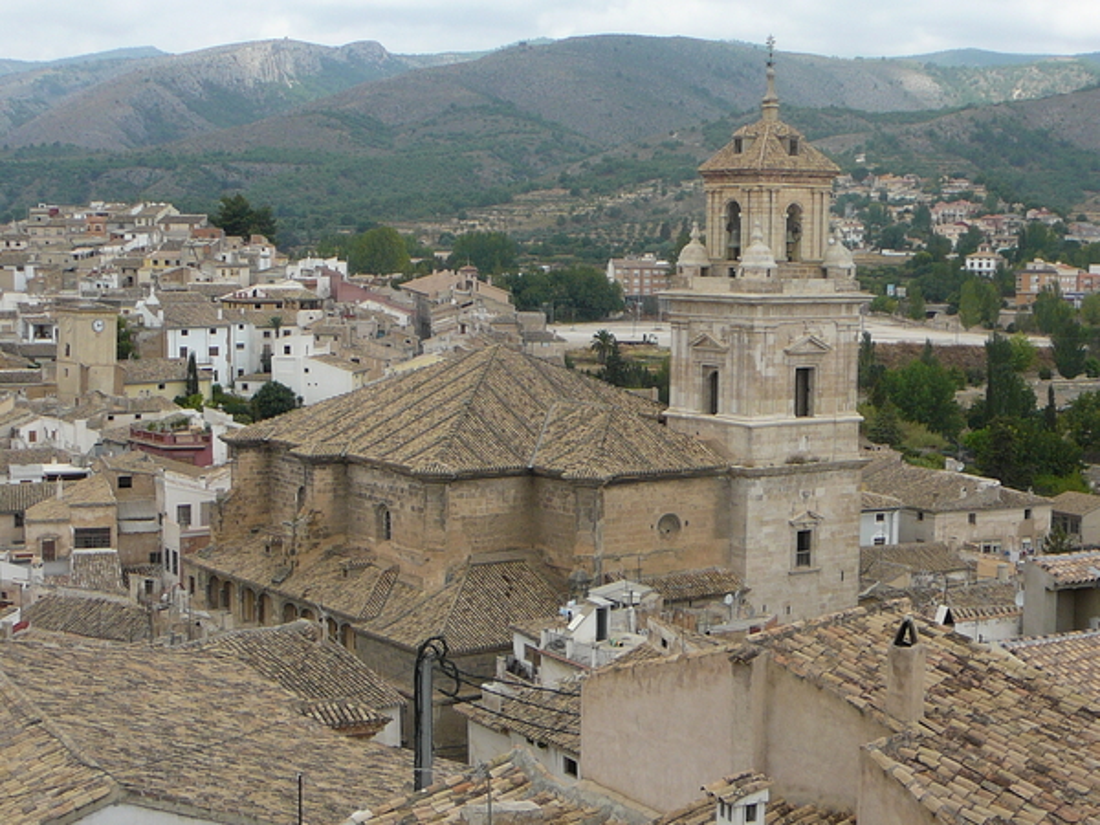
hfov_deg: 32.7
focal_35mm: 59
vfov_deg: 24.8
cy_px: 412
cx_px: 550
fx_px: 1875
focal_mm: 7
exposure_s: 1/640
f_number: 3.3
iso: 80
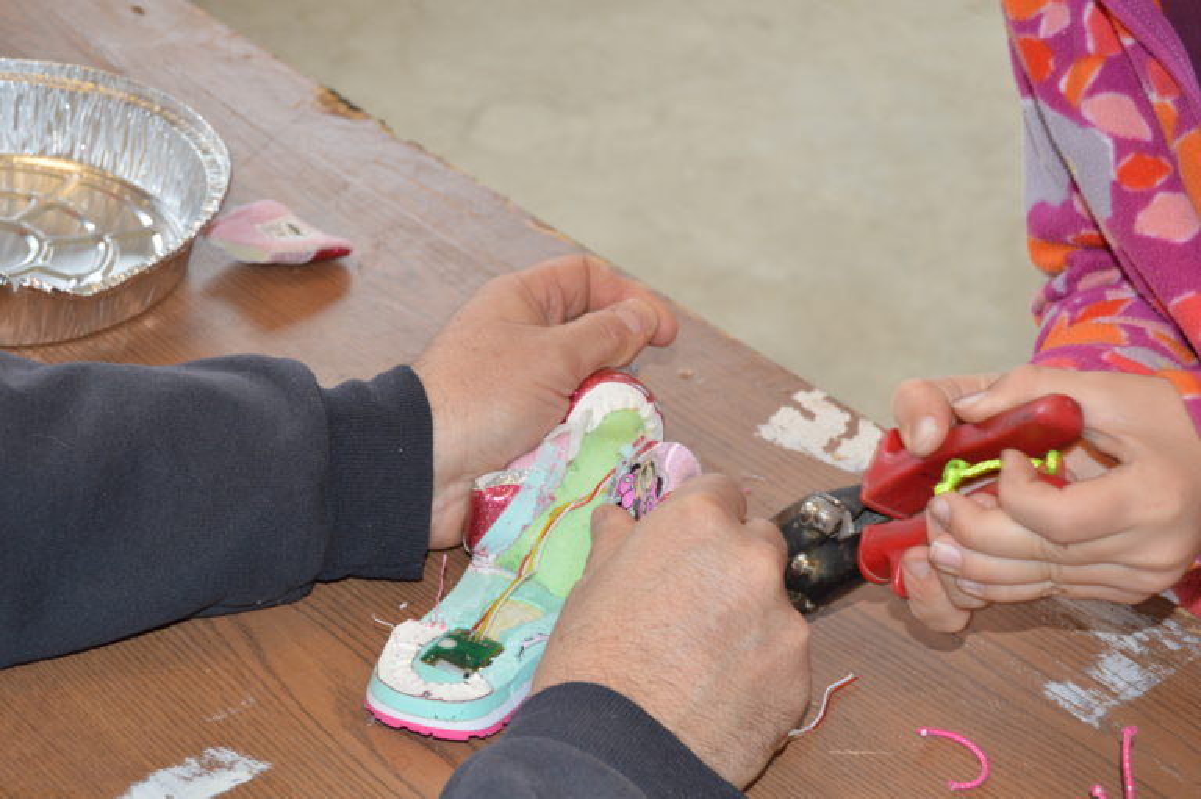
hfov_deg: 26.0
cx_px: 600
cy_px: 400
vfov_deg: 17.5
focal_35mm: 78
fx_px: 2600
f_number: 5.6
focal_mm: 52
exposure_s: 1/60
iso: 400
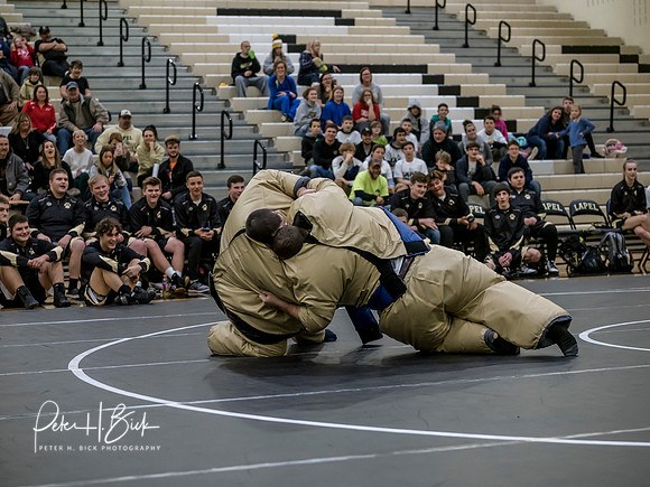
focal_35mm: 90
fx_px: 1690
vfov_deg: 16.4
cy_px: 244
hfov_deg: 21.8
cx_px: 325
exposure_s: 1/1000
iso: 2500
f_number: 2
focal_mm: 45
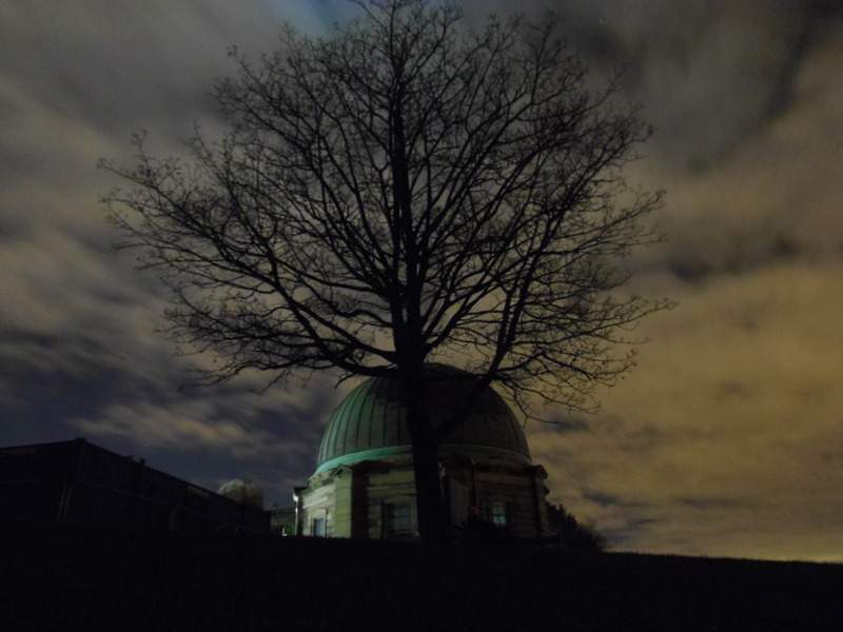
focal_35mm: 24
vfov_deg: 56.8
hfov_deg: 71.6
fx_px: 584
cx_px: 422
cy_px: 316
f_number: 2.9
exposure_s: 4
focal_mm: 4.3
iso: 400
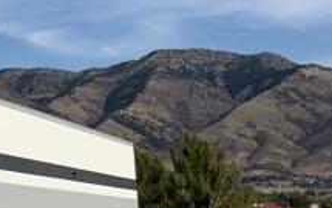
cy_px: 48
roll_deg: +0.6
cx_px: -312
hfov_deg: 13.8
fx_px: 1187
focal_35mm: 131
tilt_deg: +8.9
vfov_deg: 10.0
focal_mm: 4.25
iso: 25
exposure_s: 1/3289
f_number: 1.8
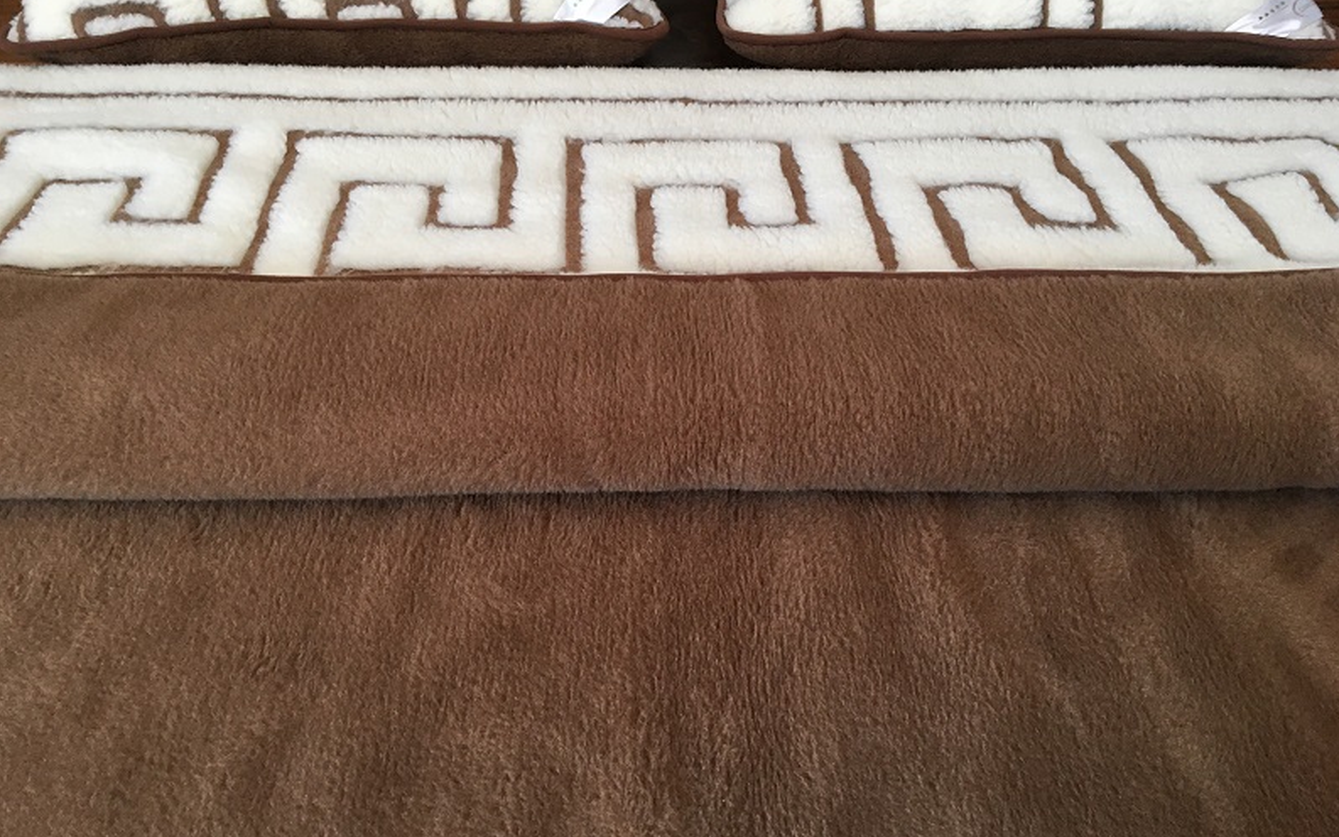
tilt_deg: -38.6
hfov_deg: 61.2
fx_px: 1131
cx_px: 674
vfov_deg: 40.6
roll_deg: -0.6
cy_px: 376
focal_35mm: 31
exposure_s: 1/33
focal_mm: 4.15
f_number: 2.2
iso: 50
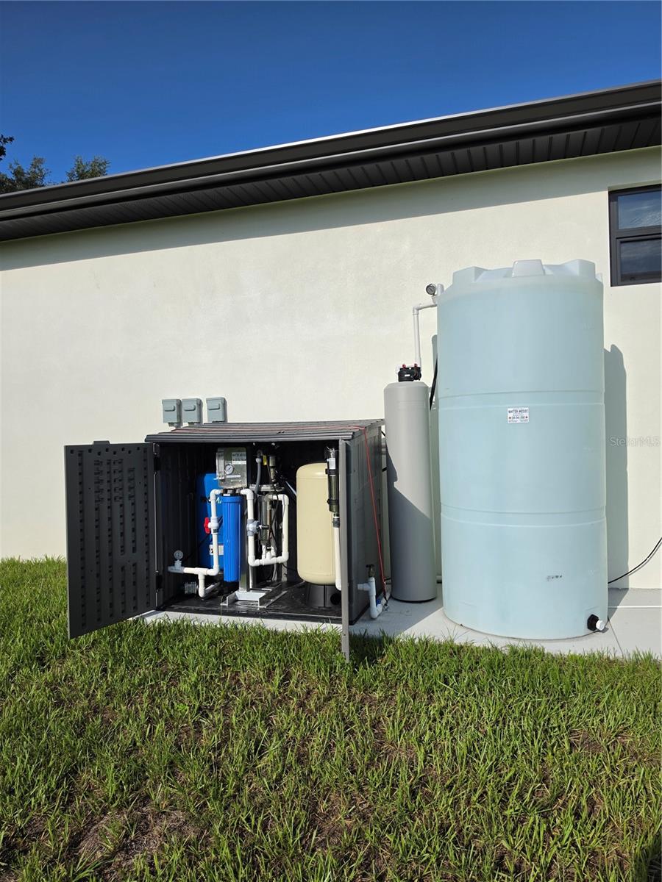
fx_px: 586
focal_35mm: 23
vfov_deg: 73.9
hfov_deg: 58.9
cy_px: 441
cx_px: 331
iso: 40
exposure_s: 1/7939
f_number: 1.4
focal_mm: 6.5
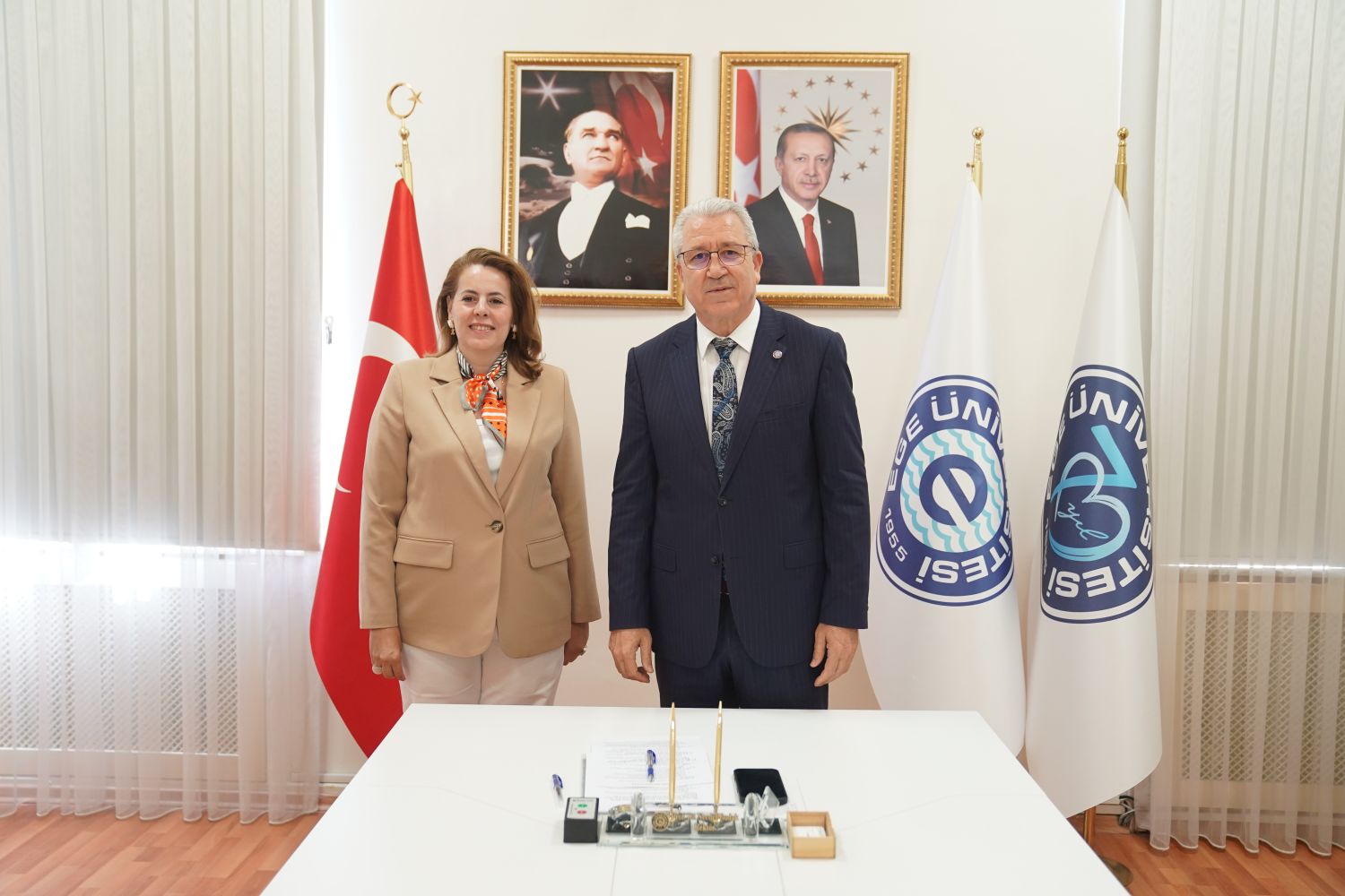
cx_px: 672
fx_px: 1233
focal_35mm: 33
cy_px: 448
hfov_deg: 57.2
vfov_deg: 40.0
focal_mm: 33
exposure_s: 1/125
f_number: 3.2
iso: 1600
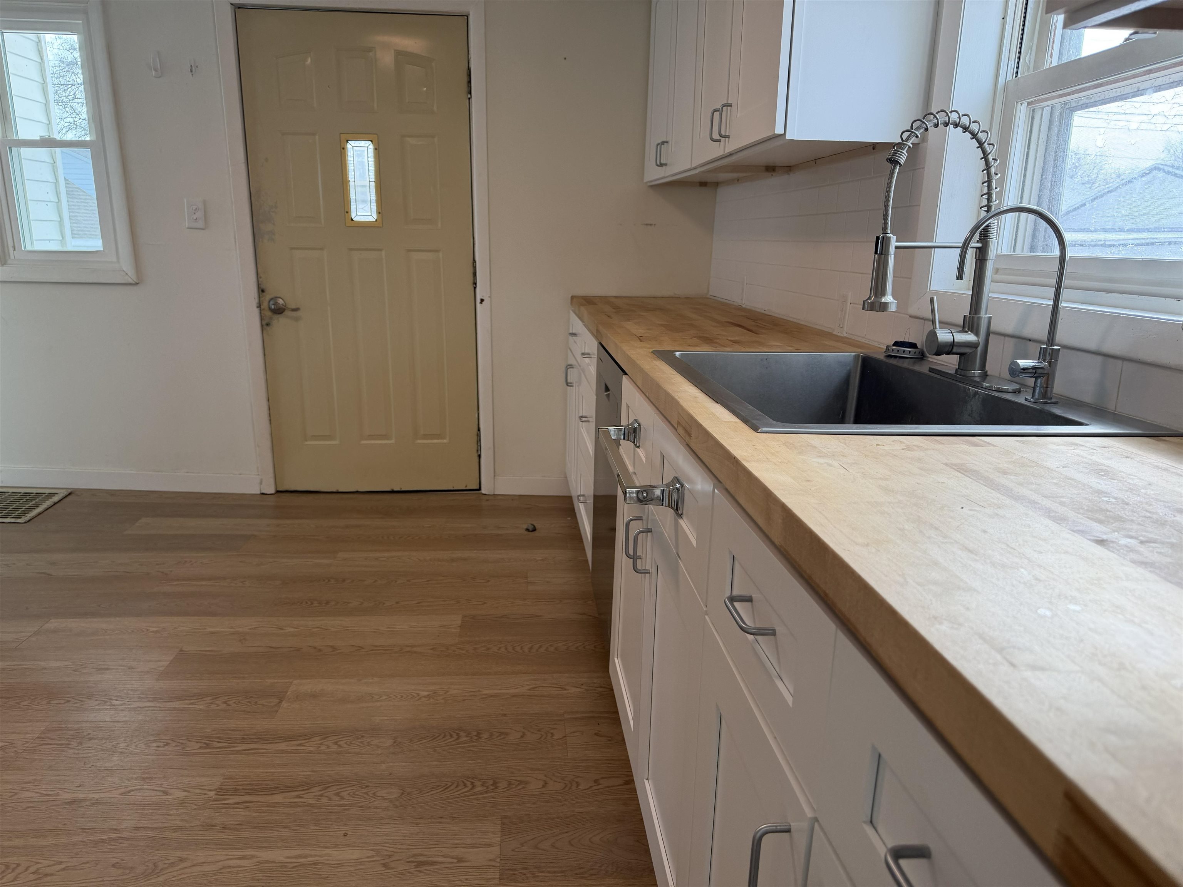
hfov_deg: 71.6
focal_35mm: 24
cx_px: 592
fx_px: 820
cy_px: 444
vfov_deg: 56.8
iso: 80
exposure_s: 1/167
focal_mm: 6.76
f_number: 1.78
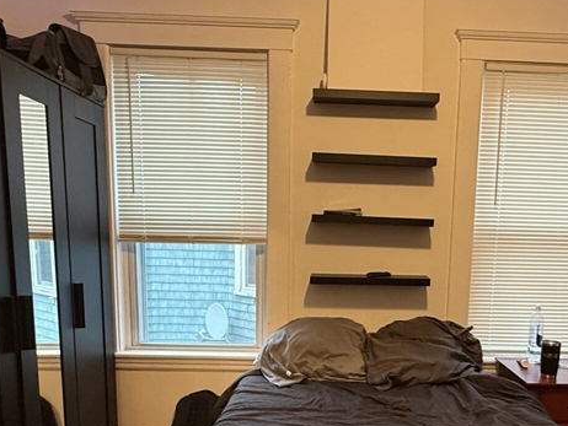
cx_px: 360
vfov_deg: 44.4
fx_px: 509
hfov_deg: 57.5
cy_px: 303
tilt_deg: -9.1
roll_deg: -2.7
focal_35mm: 31
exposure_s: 1/60
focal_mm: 2.22
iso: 250
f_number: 2.2
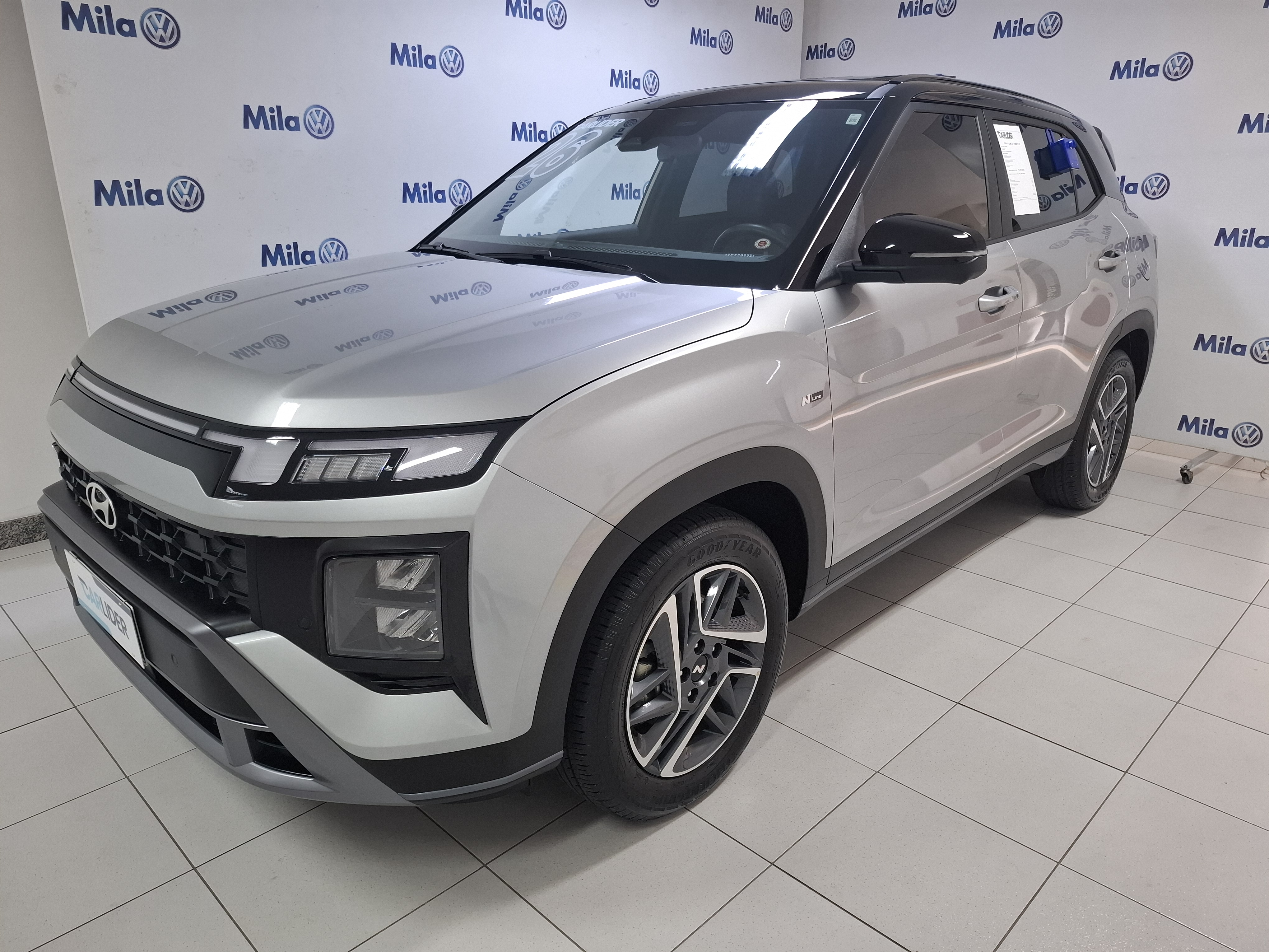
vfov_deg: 58.9
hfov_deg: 73.9
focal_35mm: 23
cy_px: 476
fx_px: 843
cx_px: 634
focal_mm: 5.54
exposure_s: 1/60
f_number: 1.8
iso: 320
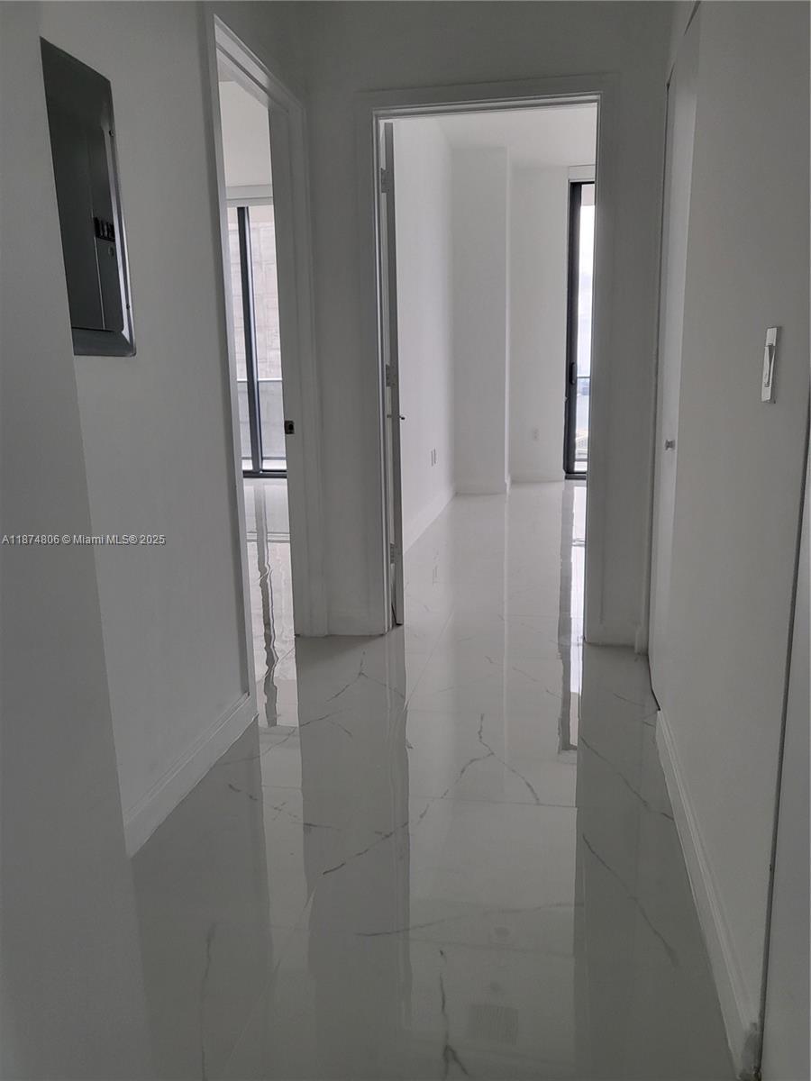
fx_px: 812
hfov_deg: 53.1
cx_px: 406
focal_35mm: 26
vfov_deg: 67.3
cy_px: 540
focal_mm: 4.25
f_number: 1.8
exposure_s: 1/120
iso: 64
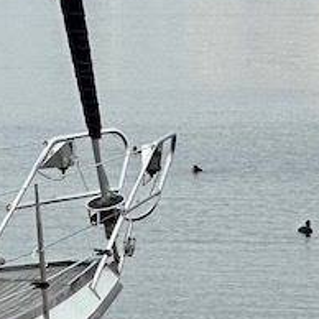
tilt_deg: -2.4
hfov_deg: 3.8
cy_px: 107
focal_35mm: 448
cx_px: -613
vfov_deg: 3.9
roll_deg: -0.7
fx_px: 4671
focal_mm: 9
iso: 32
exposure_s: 1/847
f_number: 2.8
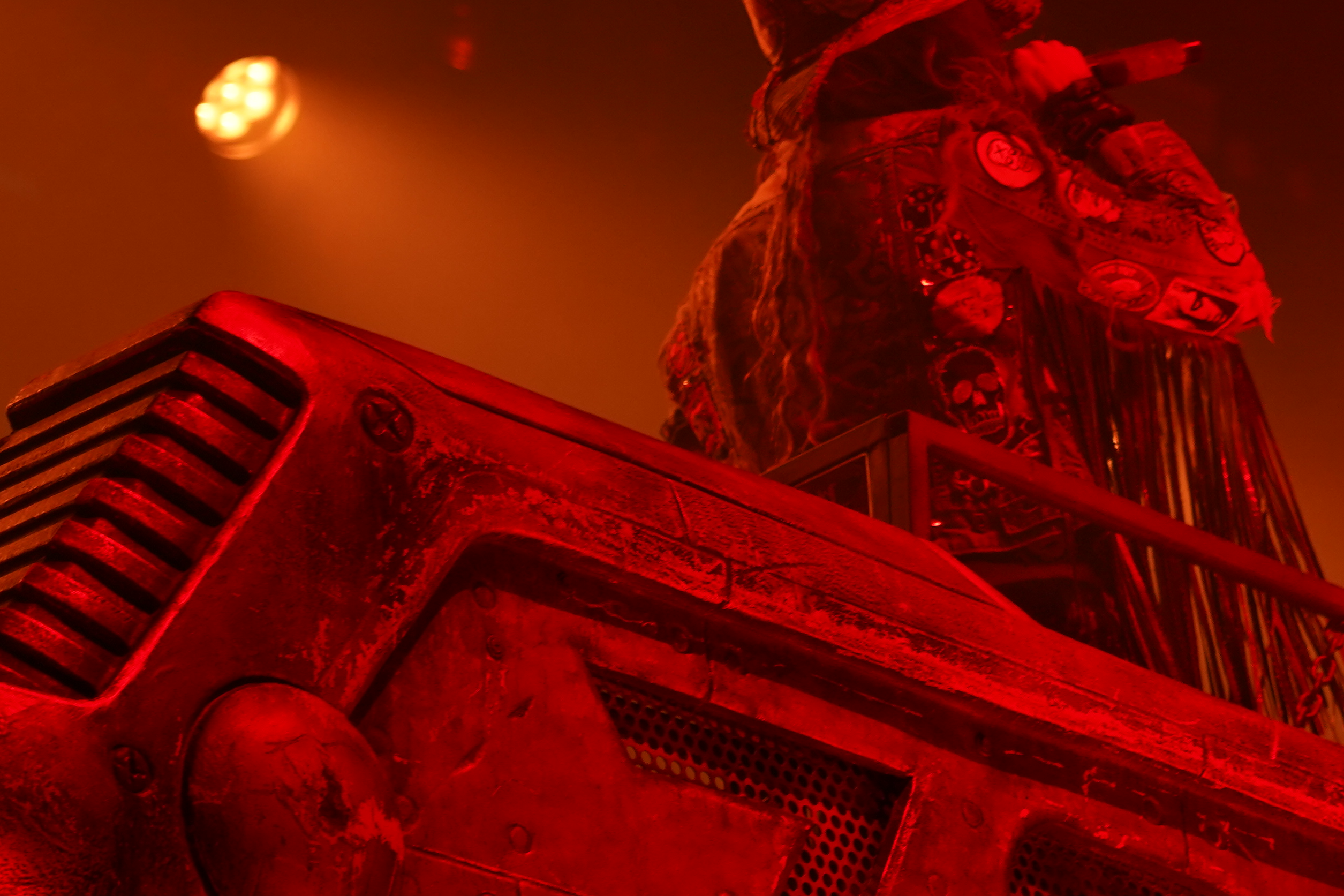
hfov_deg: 8.1
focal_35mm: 251
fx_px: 9369
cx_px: 1523
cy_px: 324
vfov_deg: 5.5
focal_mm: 105
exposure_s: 1/125
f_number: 4
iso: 800
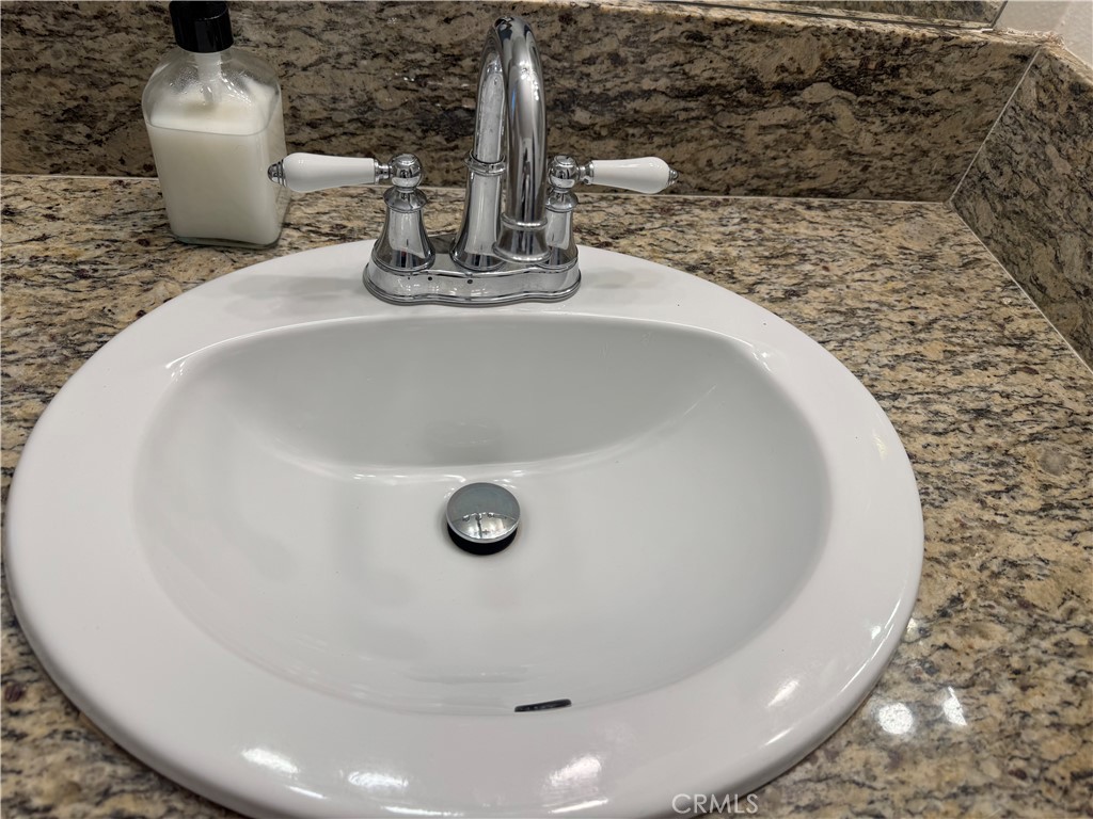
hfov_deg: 71.6
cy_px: 410
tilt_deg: -47.2
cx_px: 546
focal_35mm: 24
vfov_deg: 56.8
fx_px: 758
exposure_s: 1/145
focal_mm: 6.76
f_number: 1.78
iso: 64
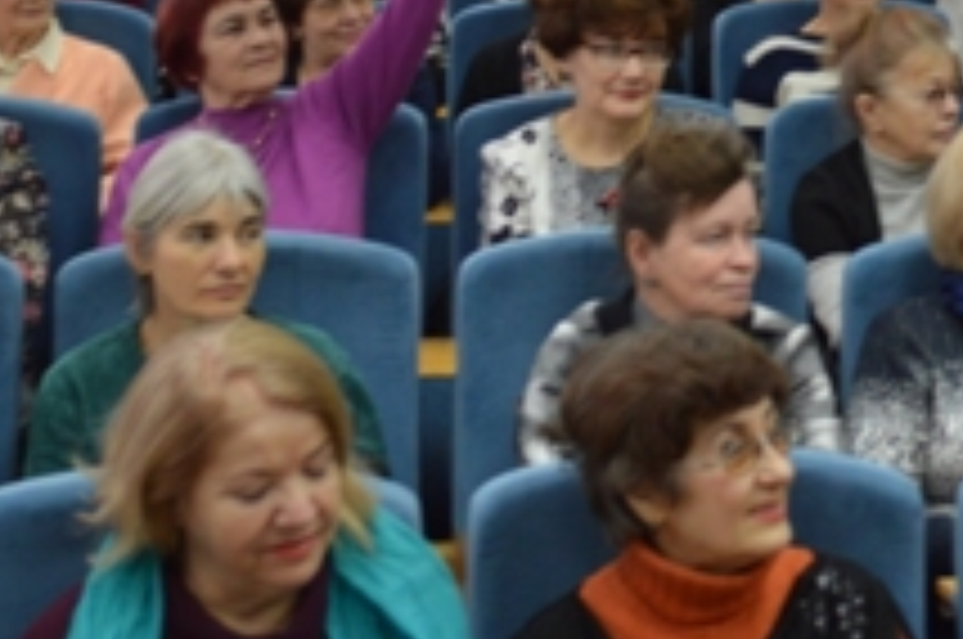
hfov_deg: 20.8
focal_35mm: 97
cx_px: 770
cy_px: -299
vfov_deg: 13.3
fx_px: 2591
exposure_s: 1/50
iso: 400
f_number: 3.5
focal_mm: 18
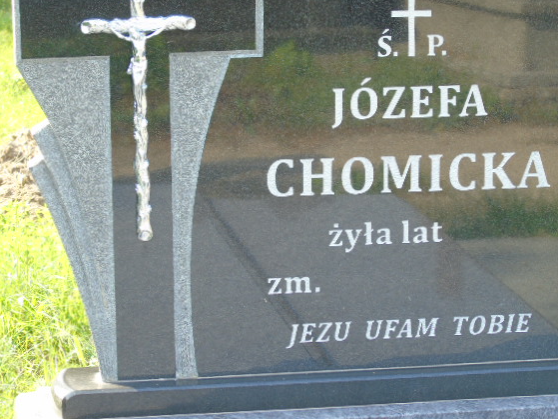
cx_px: 309
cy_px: 213
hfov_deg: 13.9
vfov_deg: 10.4
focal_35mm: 142
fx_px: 2289
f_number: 4.6
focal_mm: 22
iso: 80
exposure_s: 1/40
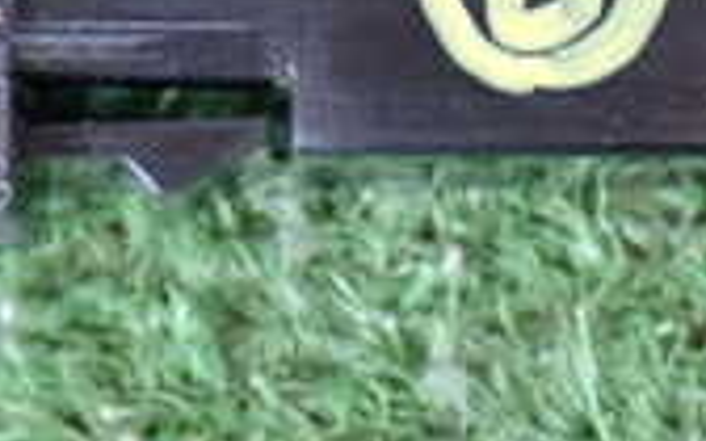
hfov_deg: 11.7
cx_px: 517
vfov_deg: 7.2
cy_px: -290
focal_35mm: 178
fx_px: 3425
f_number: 3.1
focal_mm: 8.4
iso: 800
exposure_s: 1/25
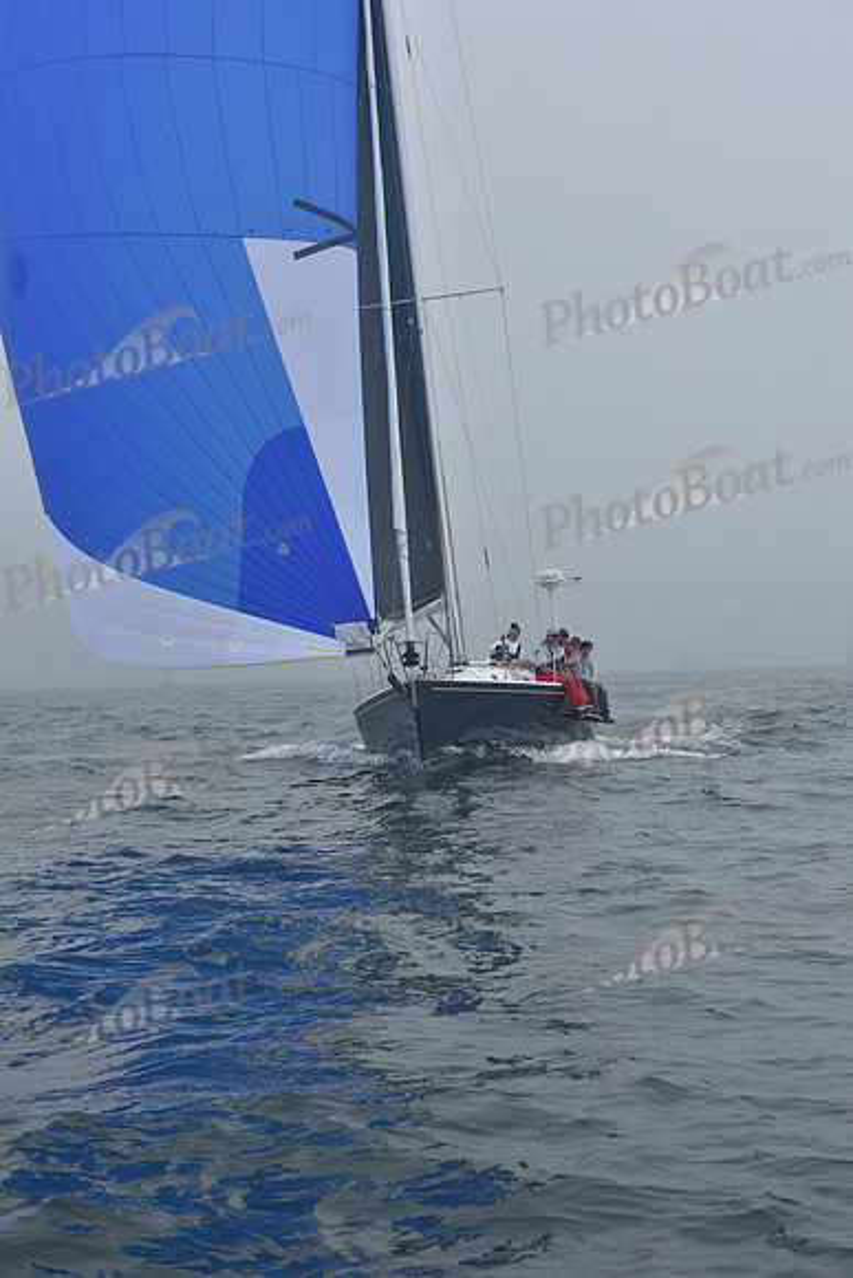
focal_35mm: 70
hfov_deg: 19.5
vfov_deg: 28.8
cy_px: 639
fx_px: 2486
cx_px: 426
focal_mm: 70
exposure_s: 1/800
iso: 250
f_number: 9
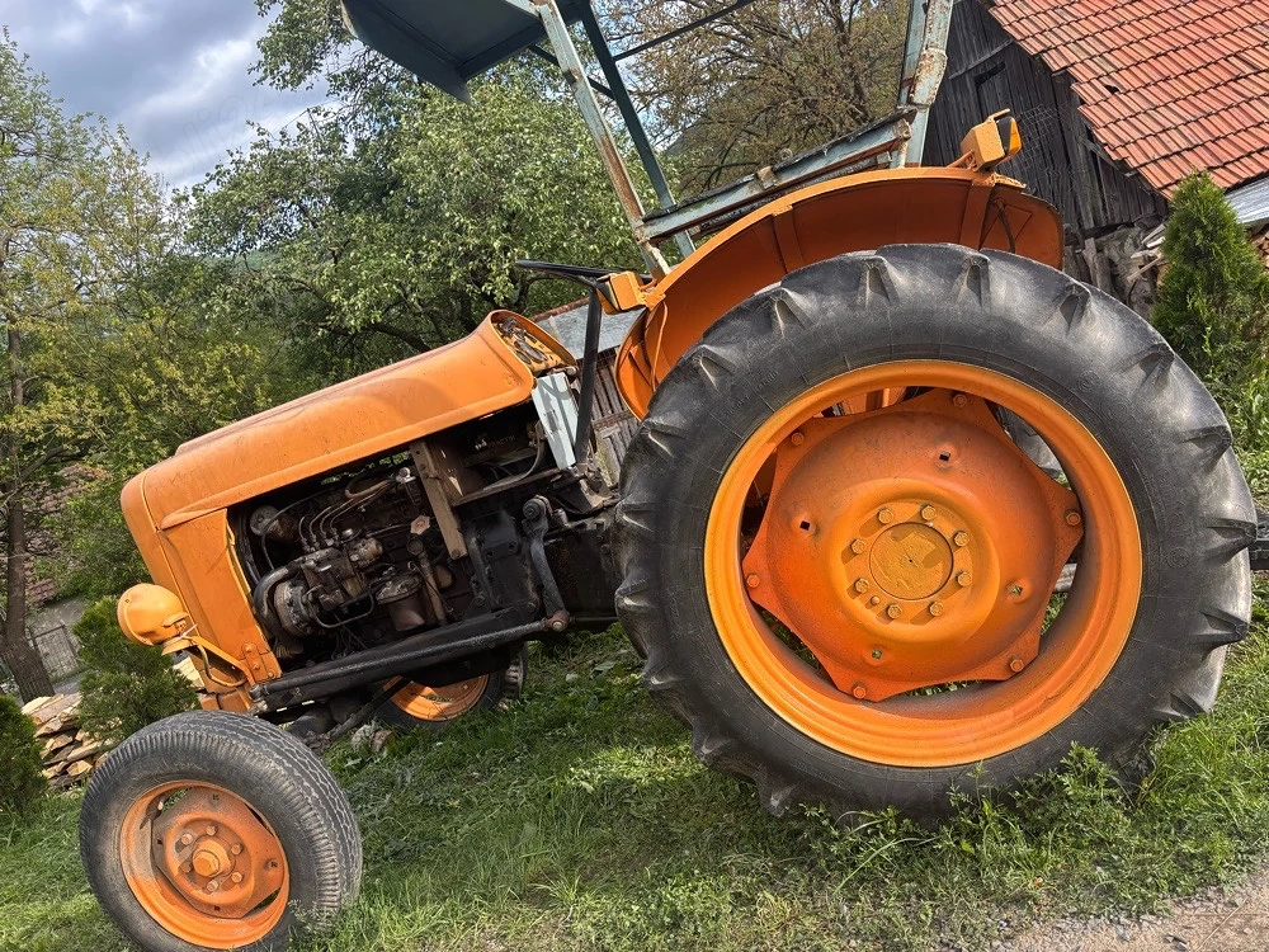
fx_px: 953
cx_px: 634
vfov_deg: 53.1
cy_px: 476
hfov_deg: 67.3
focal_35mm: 26
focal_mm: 5.96
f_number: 1.6
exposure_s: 1/670
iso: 50
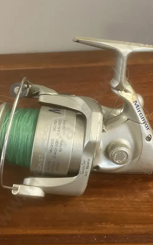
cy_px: 112
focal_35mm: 39
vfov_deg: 50.3
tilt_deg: -36.3
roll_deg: +4.4
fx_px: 260
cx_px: 85
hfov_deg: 32.7
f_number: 1.8
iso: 320
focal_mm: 3.99
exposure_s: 1/33
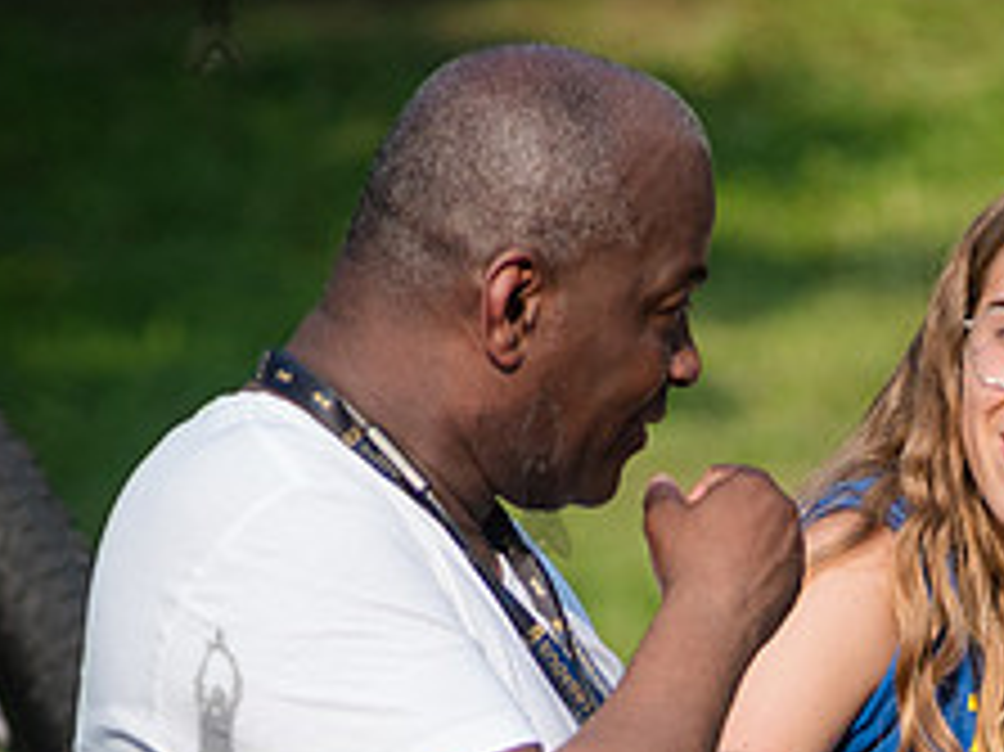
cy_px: 1058
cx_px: 723
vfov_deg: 1.3
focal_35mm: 1143
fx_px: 33134
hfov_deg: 1.7
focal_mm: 200
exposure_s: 1/1000
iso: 200
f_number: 4.5
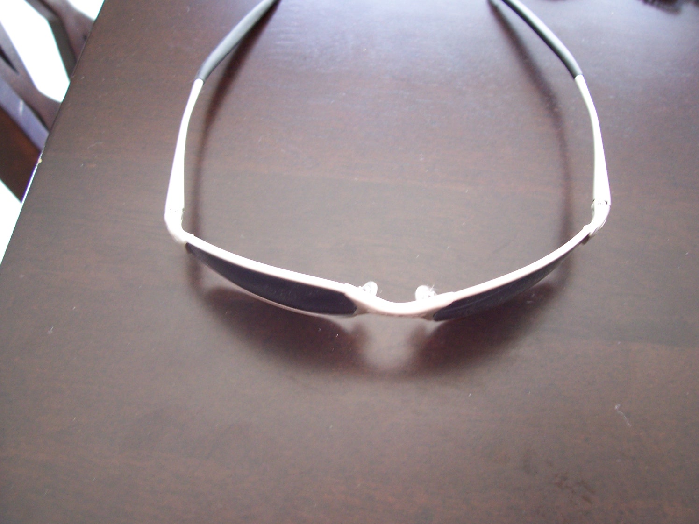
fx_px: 687
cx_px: 350
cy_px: 262
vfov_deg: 41.8
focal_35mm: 34
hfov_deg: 54.0
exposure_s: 1/10
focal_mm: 5.6
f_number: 2.7
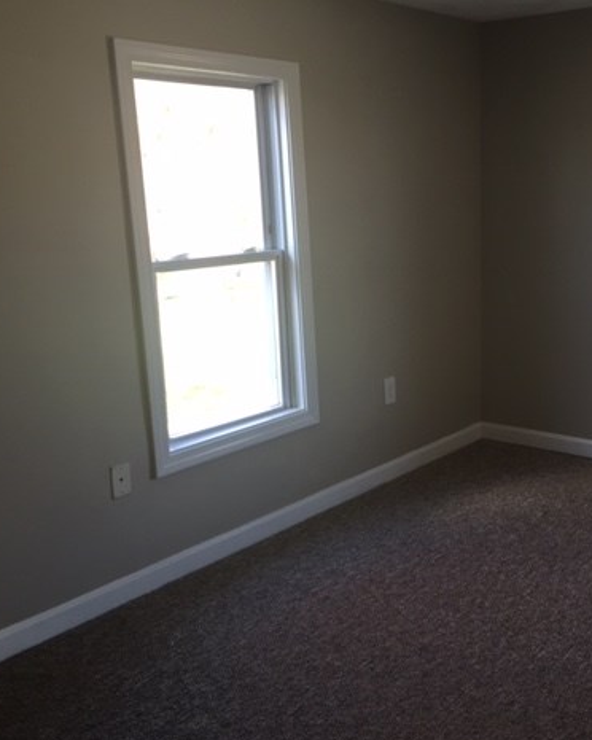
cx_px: 460
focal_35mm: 39
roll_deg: +1.1
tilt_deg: -13.8
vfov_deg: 46.8
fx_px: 854
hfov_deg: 37.1
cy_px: 379
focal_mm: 4.15
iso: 40
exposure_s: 1/60
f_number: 2.2
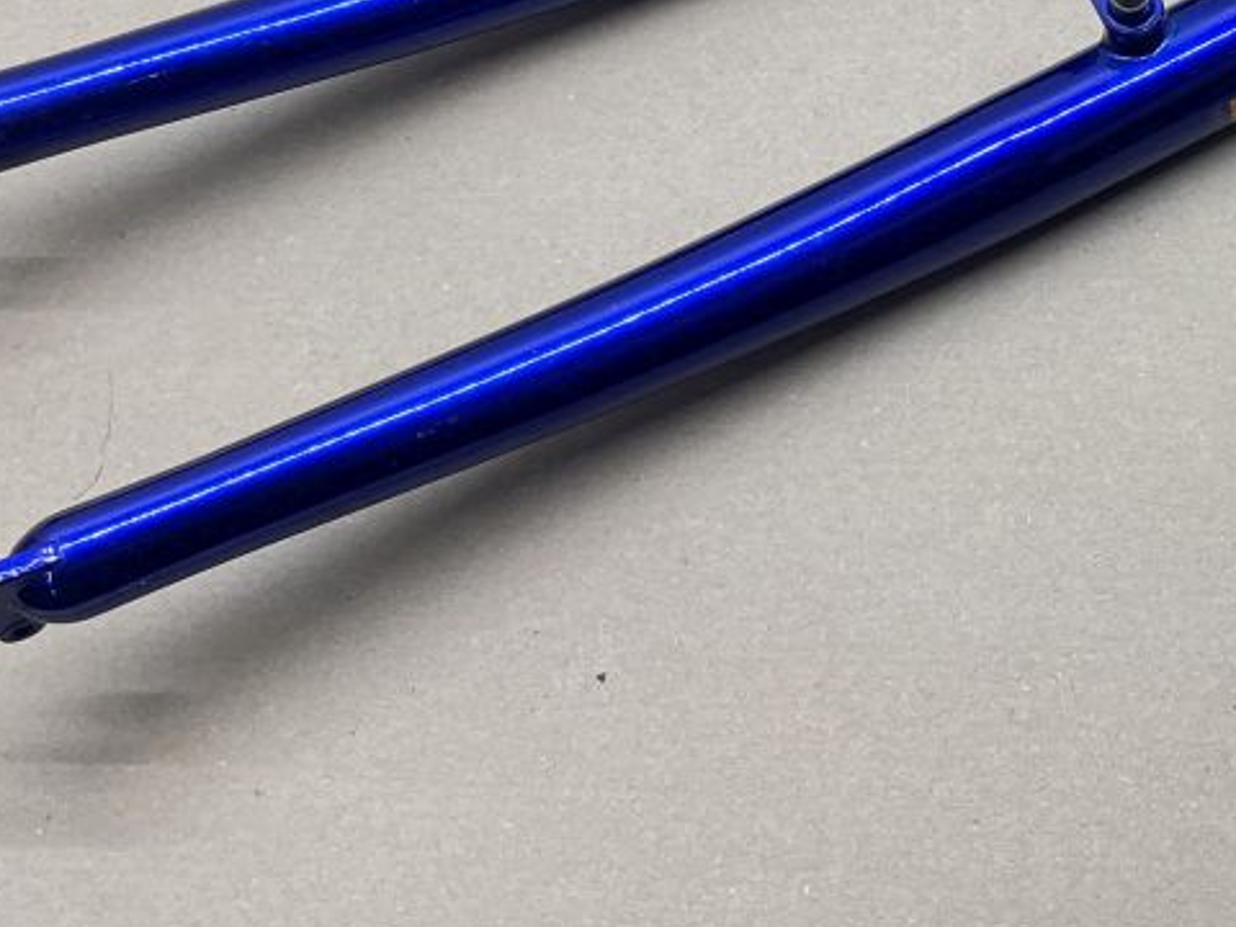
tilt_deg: -59.8
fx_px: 2321
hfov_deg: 29.0
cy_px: -106
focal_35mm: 65
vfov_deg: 21.4
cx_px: 1035
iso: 80
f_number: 1.6
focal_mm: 4.2
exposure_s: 1/100
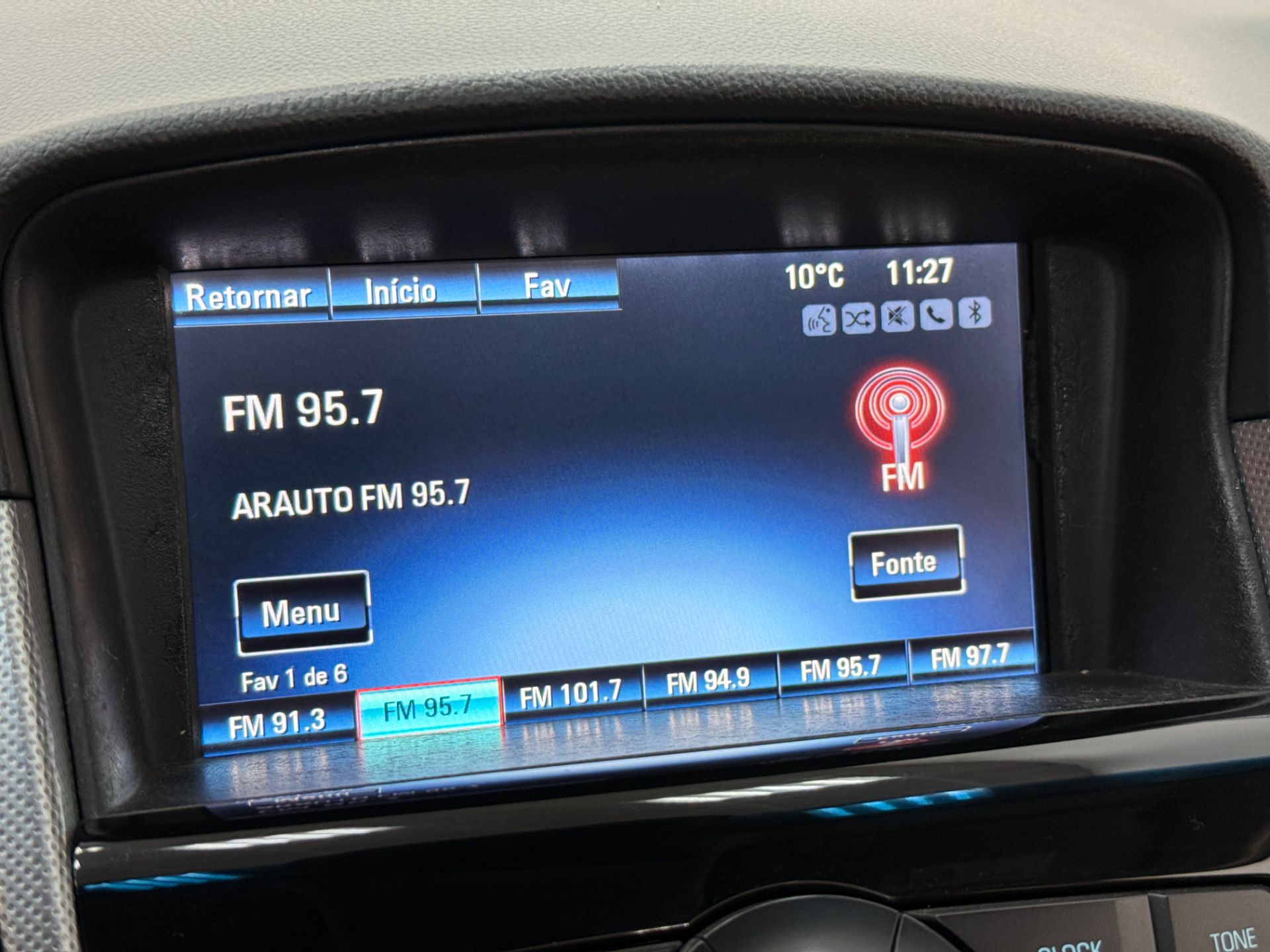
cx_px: 635
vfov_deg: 30.3
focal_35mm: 48
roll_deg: -1.6
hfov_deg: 39.7
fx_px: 1761
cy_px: 476
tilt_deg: -19.7
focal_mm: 6.76
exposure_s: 1/60
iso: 200
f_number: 1.78
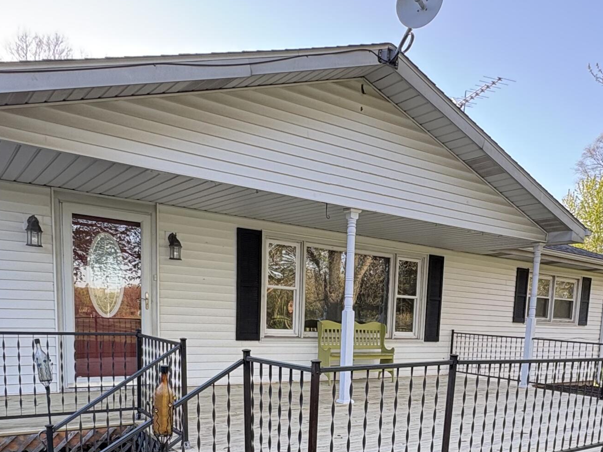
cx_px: 367
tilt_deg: -8.2
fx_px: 557
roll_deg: -3.1
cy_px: 392
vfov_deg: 41.3
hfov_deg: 56.3
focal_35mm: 32
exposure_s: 1/99
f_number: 2.2
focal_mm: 2.22
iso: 40
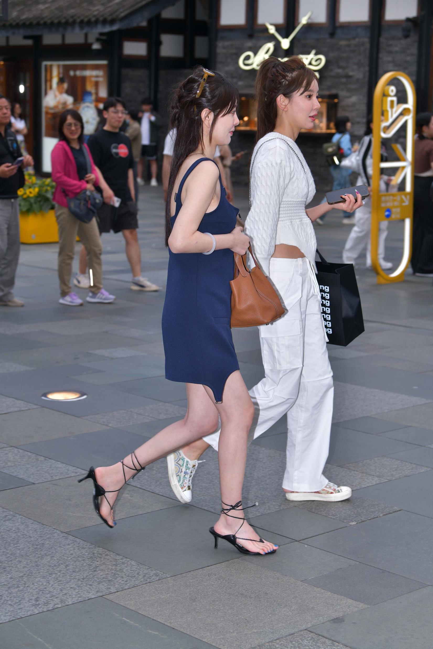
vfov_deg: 28.8
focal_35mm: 70
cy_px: 324
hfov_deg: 19.5
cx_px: 216
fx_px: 1263
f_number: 5
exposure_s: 1/200
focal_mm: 70
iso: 200
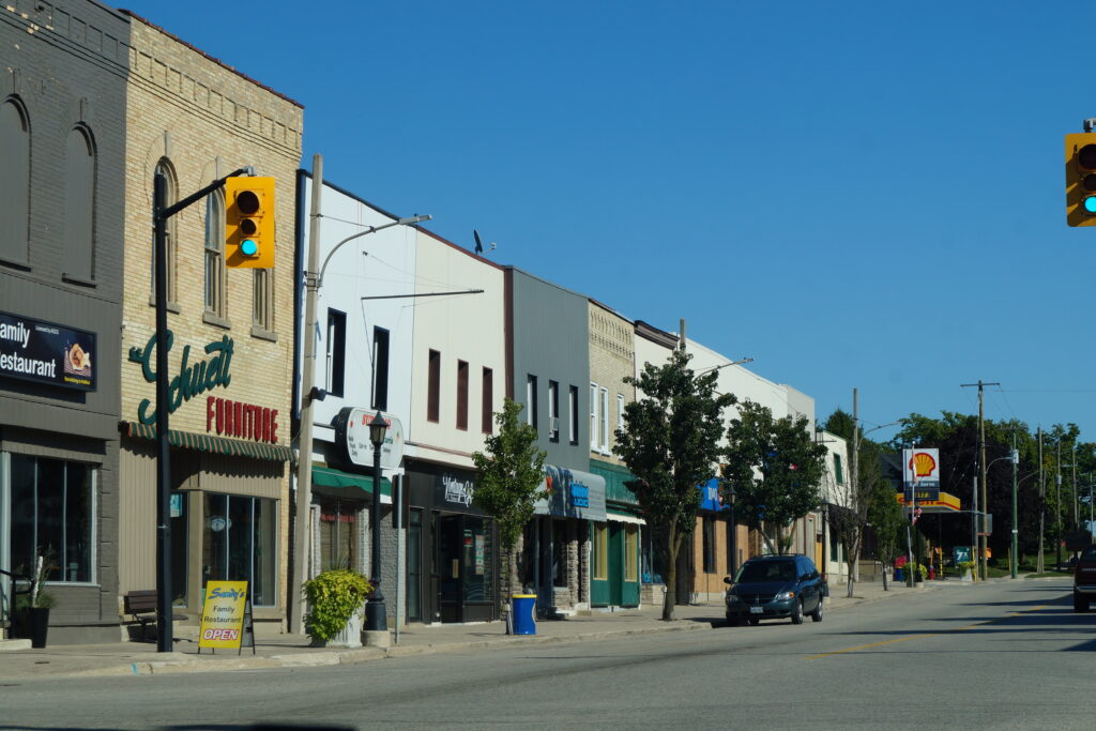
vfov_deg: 18.2
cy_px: 366
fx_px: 2283
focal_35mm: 75
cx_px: 548
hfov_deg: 27.0
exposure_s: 1/200
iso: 100
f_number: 11
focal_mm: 50
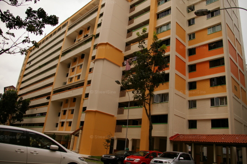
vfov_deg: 47.8
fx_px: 185
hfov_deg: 67.5
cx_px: 124
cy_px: 82
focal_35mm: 27
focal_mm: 18
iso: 400
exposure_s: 1/1500
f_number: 6.7
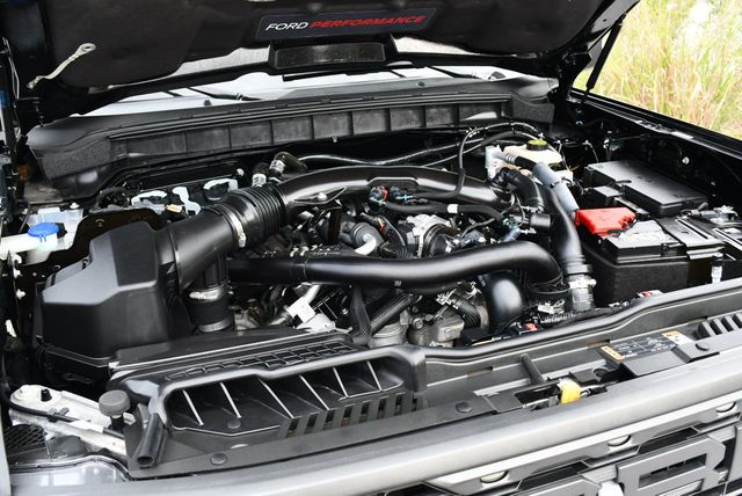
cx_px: 371
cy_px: 248
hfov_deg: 53.1
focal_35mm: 36
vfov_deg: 36.9
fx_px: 743
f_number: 4.5
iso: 400
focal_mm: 18
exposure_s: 1/250
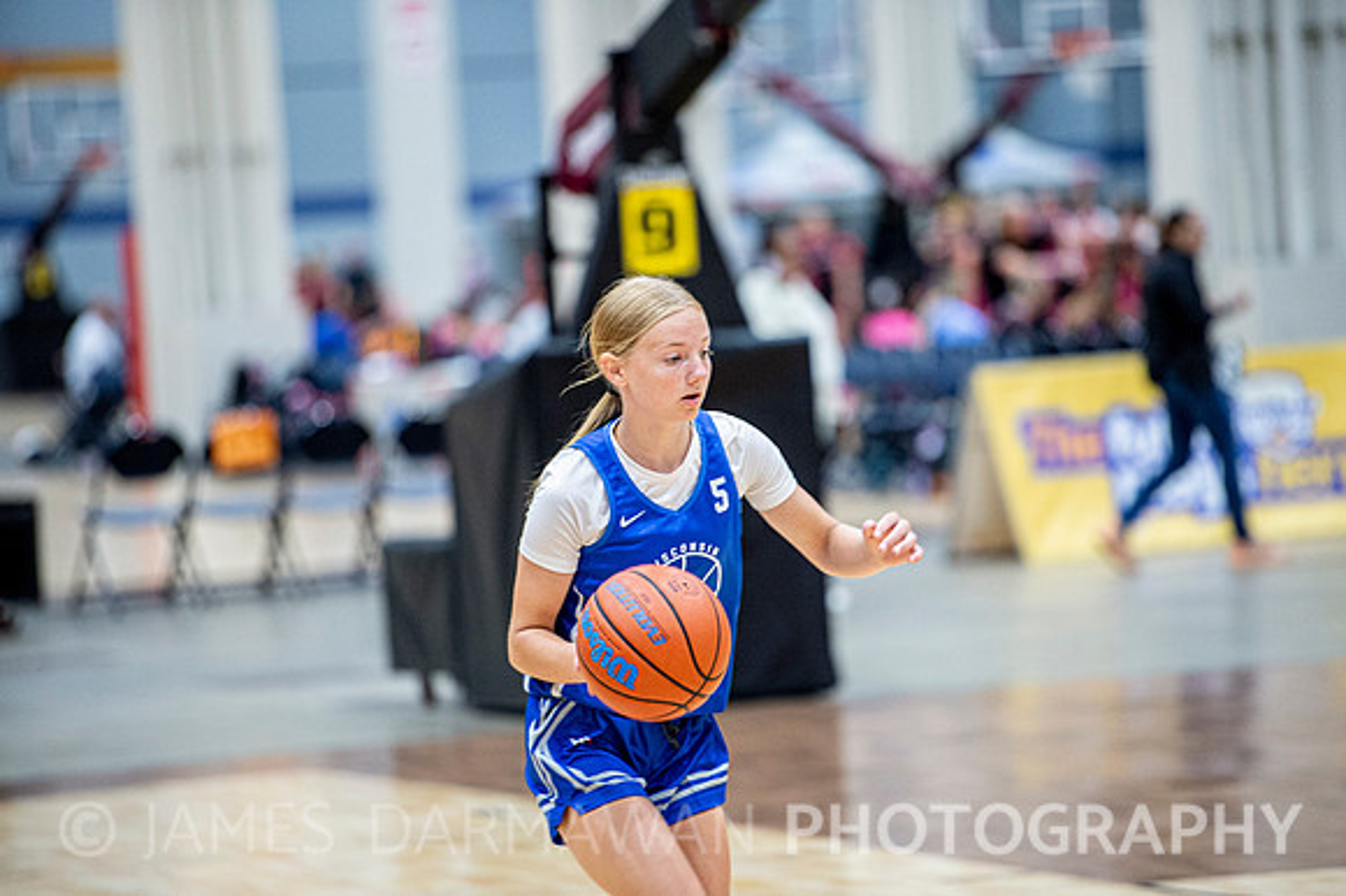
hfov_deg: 10.3
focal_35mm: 200
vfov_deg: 6.9
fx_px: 7473
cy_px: 448
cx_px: 673
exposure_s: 1/400
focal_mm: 200
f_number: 2.8
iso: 2000
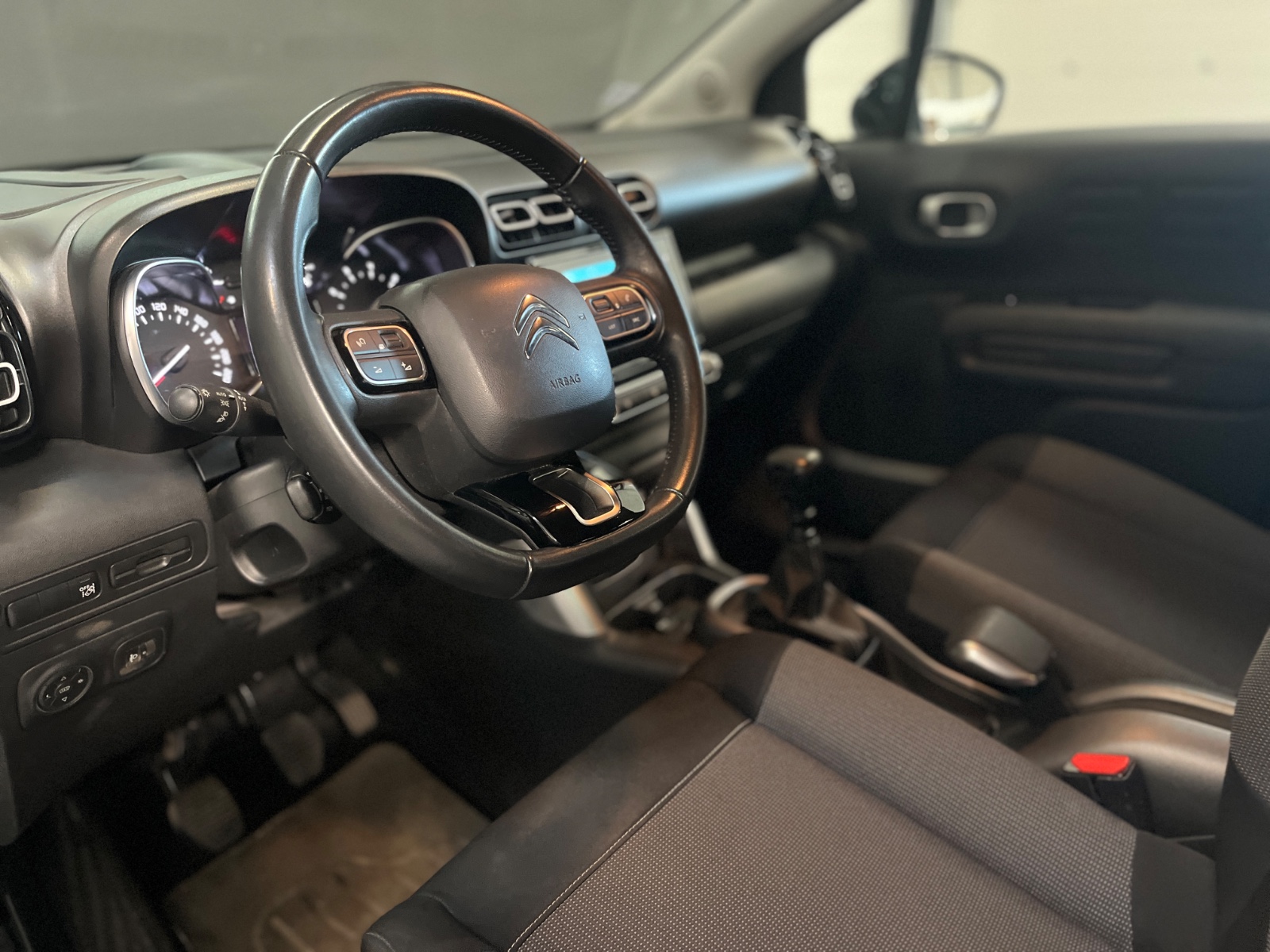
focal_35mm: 26
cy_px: 476
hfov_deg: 67.3
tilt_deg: -22.4
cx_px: 635
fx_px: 954
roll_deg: +1.7
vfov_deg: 53.1
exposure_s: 1/33
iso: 500
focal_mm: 5.1
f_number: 1.6
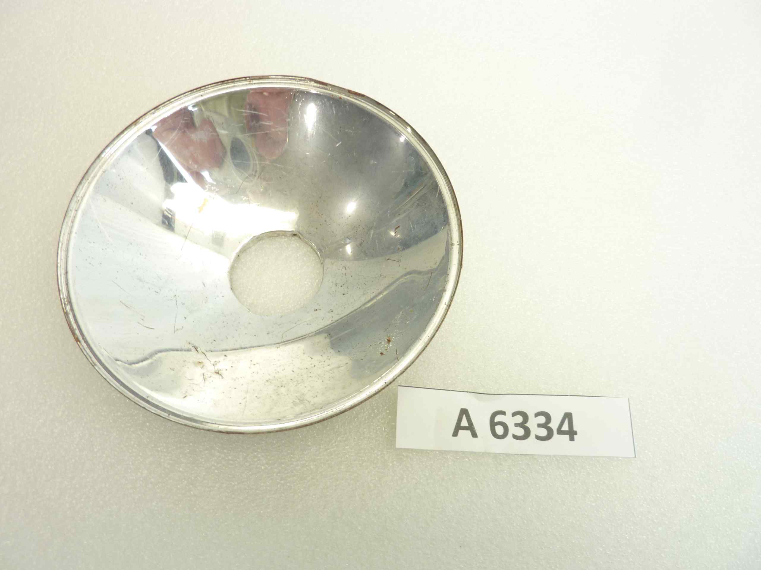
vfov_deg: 54.9
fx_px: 550
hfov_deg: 69.4
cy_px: 285
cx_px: 380
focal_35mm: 25
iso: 80
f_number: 3.3
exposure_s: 1/15
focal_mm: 4.1
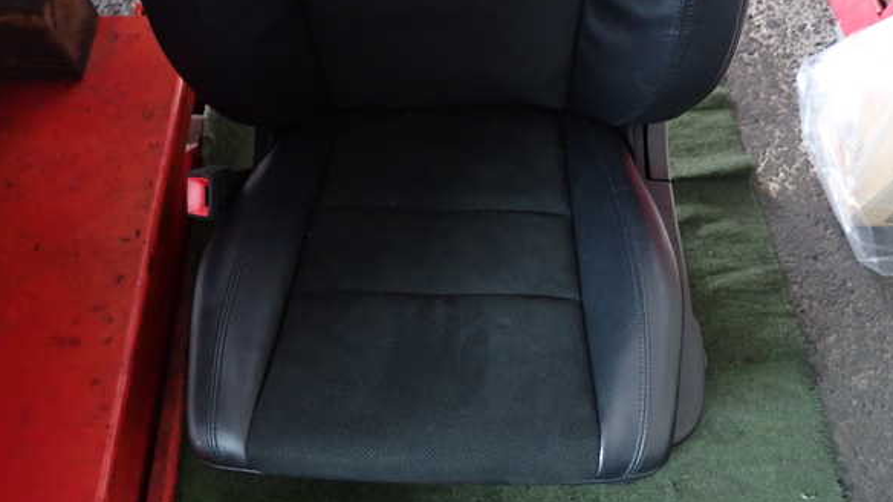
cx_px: 454
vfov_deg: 41.4
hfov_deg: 67.9
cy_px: 277
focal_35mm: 28
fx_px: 663
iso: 800
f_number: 2
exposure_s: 1/20
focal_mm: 4.5
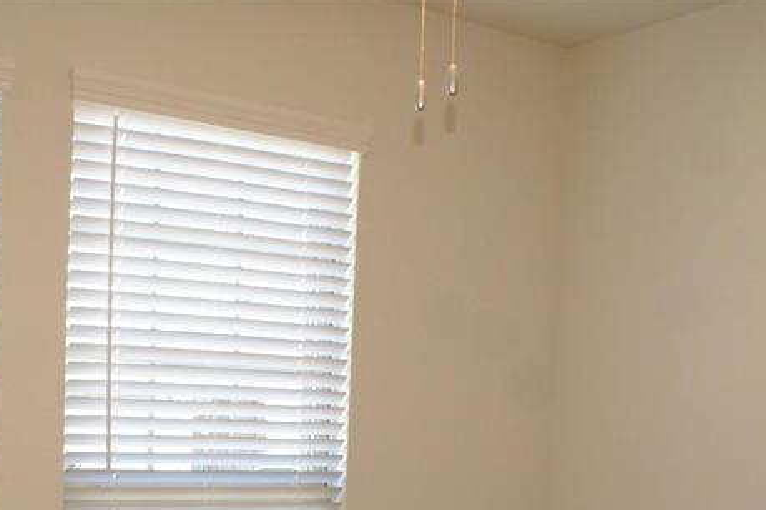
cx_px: 268
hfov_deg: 33.2
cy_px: 560
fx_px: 1276
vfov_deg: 21.5
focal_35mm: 60
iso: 320
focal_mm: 18
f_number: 5.6
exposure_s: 1/60
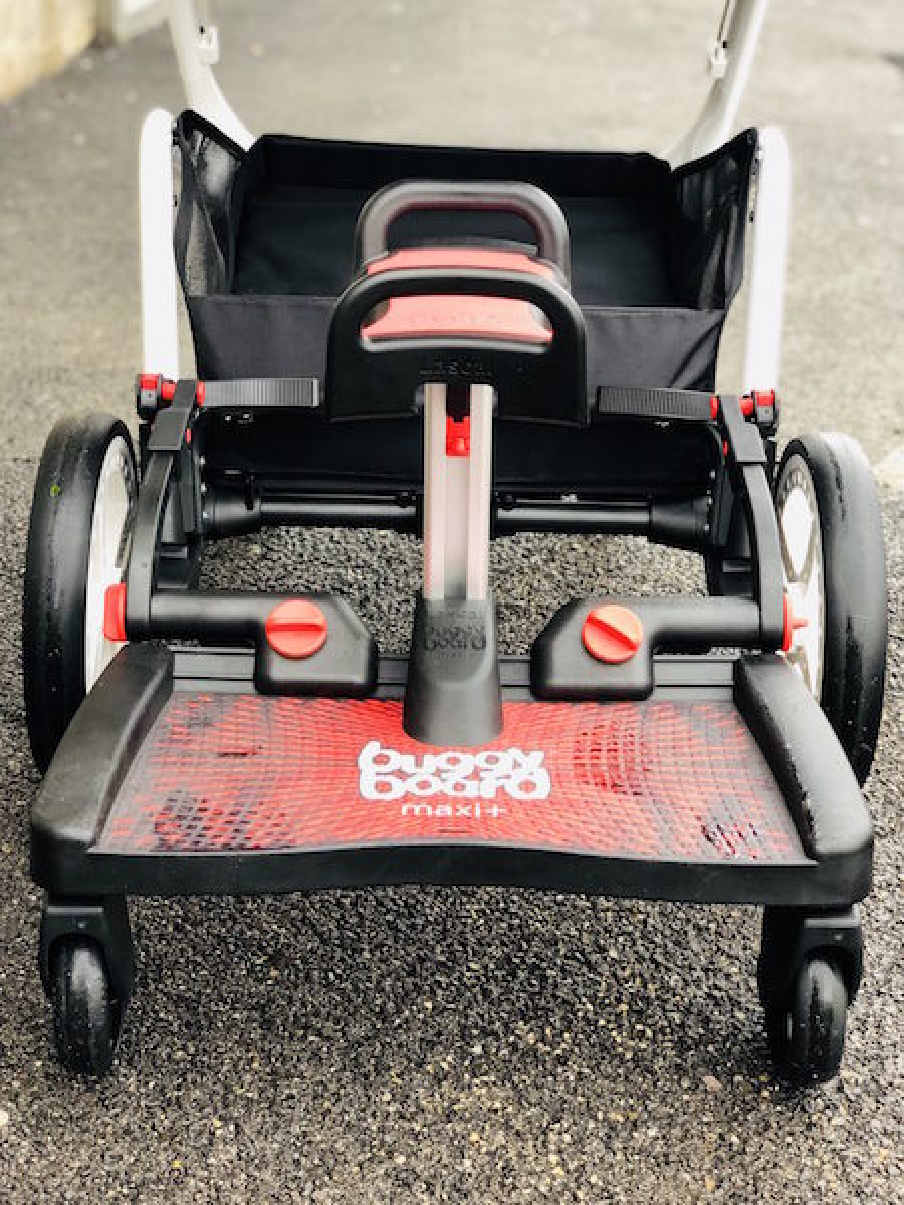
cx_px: 452
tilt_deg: -23.8
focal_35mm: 52
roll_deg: +0.1
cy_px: 602
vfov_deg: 36.8
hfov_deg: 28.0
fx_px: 1811
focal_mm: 6
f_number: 2.4
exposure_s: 1/60
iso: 100
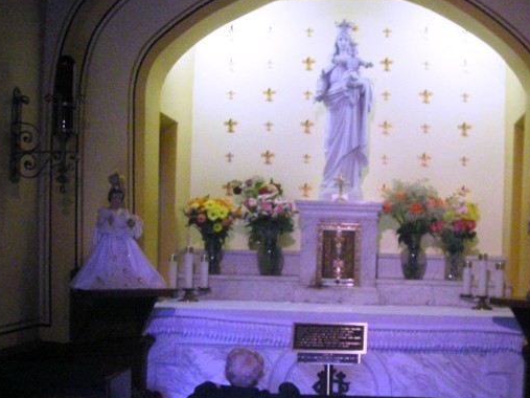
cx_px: 325
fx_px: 811
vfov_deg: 27.4
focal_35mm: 53
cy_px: 255
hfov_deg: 36.0
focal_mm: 5.7
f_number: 2.8
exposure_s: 1/68.1
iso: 400
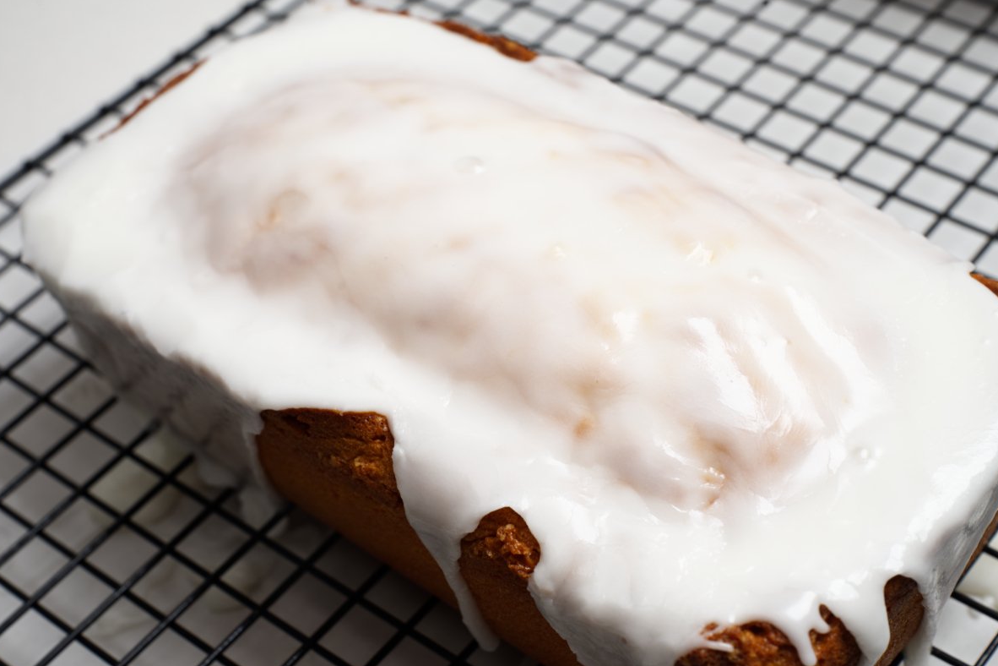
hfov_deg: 29.2
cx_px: 497
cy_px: 335
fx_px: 1913
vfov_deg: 19.7
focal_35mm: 69
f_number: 10
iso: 100
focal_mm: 68
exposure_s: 1/125
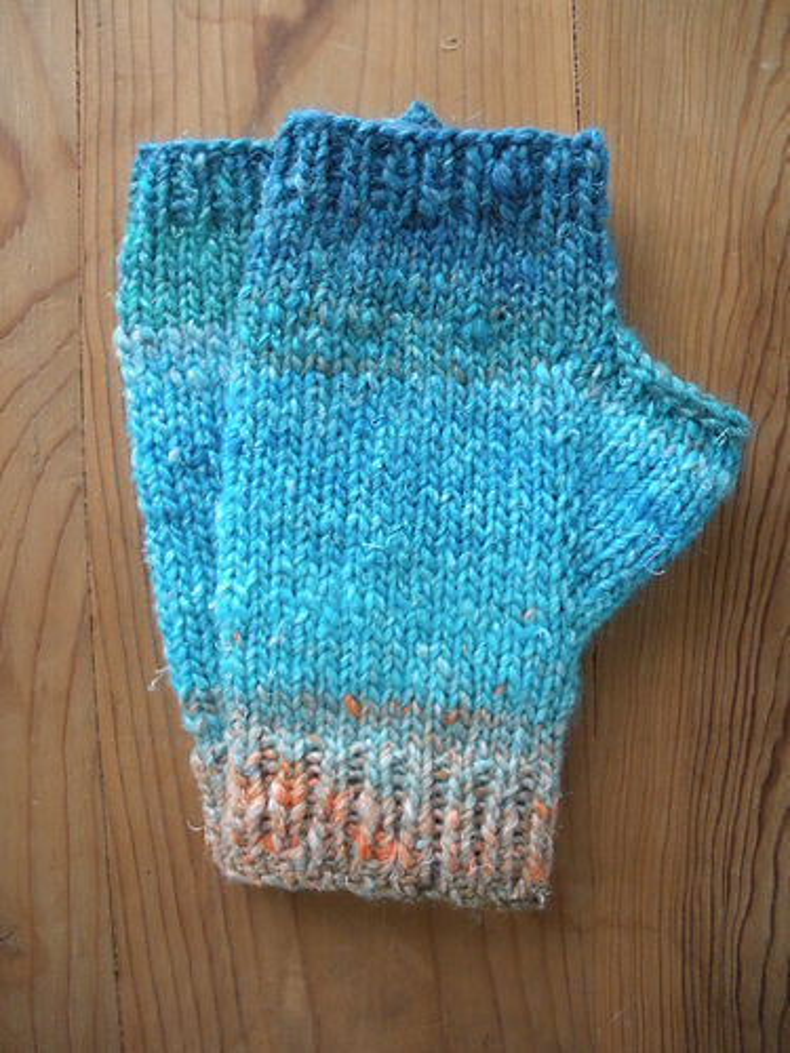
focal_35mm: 36
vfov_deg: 51.4
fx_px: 1095
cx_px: 395
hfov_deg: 39.7
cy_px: 526
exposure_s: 1/27.4
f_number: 3.5
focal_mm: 6.3
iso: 400
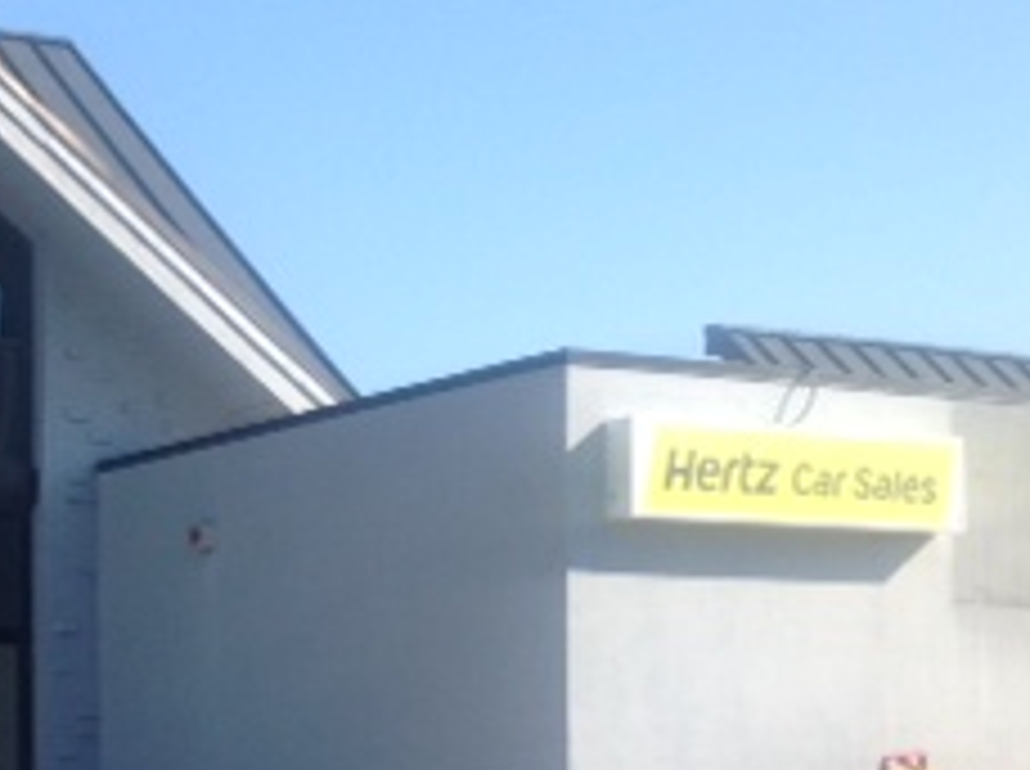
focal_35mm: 98
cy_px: 716
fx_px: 2911
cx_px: -139
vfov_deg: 14.9
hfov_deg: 19.1
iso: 50
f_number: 2.4
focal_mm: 4.28
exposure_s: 1/1080
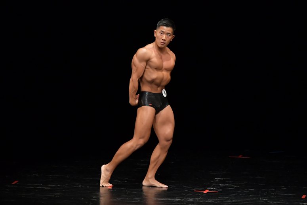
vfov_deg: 4.6
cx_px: 154
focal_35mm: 300
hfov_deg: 6.9
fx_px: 2557
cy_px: 102
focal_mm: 200
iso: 3200
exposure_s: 1/400
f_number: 5.6
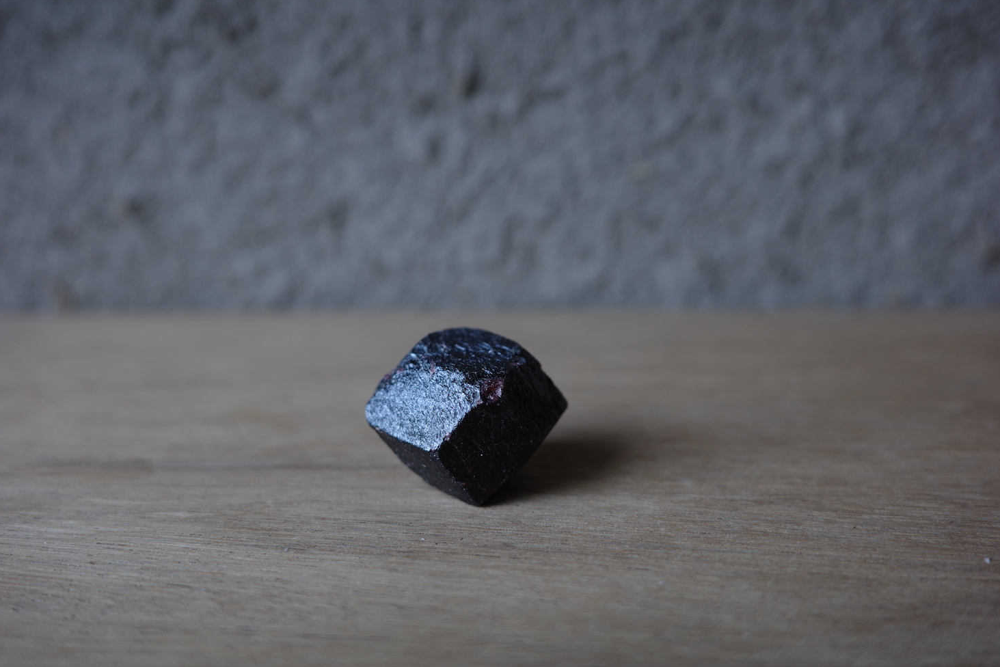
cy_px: 327
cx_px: 505
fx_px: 1139
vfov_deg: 32.6
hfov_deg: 47.4
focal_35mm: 41
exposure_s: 1/80
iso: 200
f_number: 2.8
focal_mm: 26
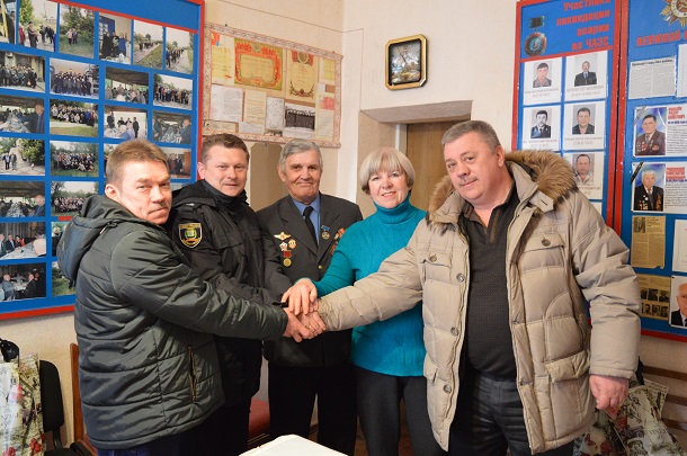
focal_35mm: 32
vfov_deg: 41.6
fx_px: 600
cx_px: 344
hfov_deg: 59.6
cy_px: 228
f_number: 3.8
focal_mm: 21
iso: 3200
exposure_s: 1/30
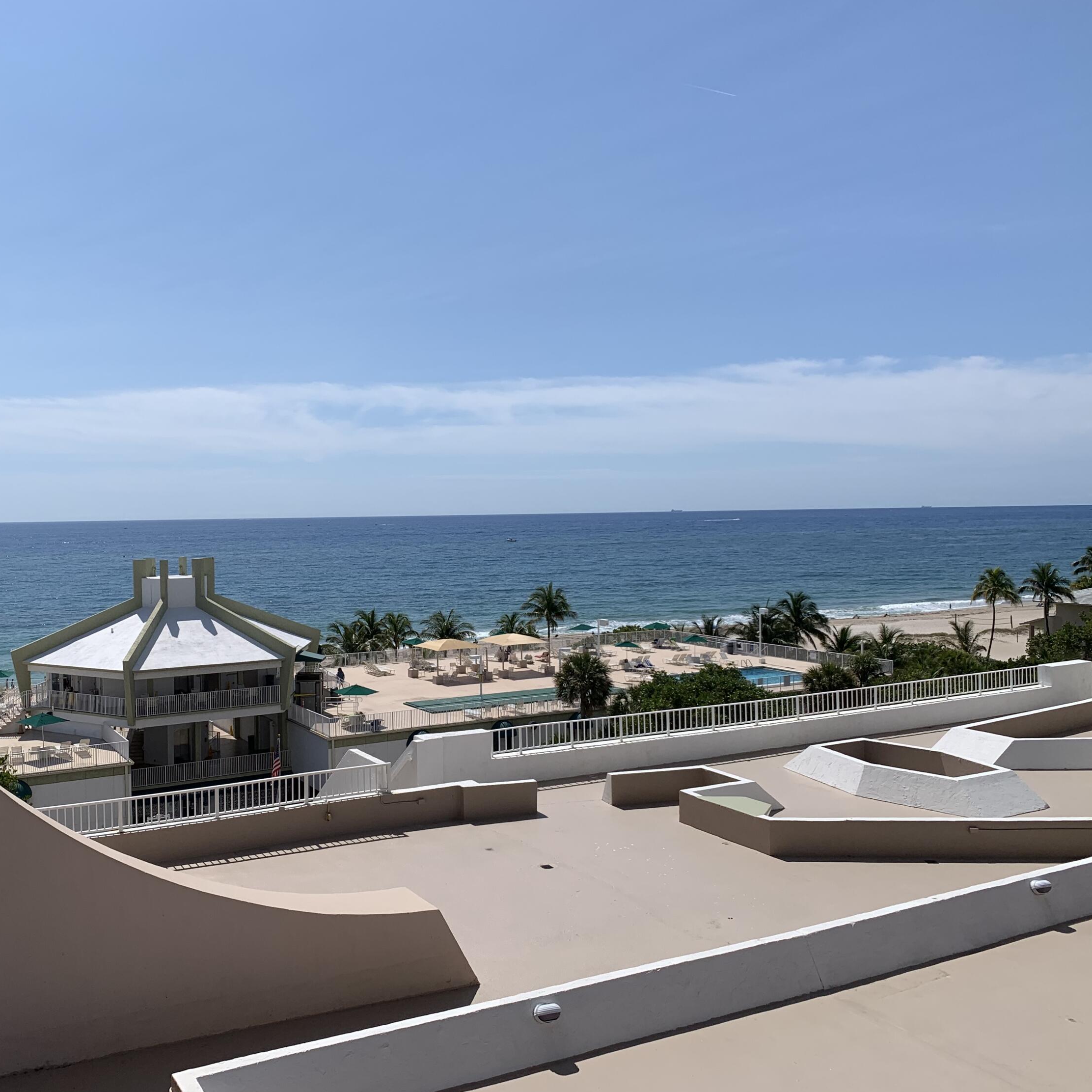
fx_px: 1106
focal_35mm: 31
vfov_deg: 52.5
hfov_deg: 52.2
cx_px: 443
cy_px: 551
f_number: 1.8
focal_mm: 4.25
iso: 25
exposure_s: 1/5405
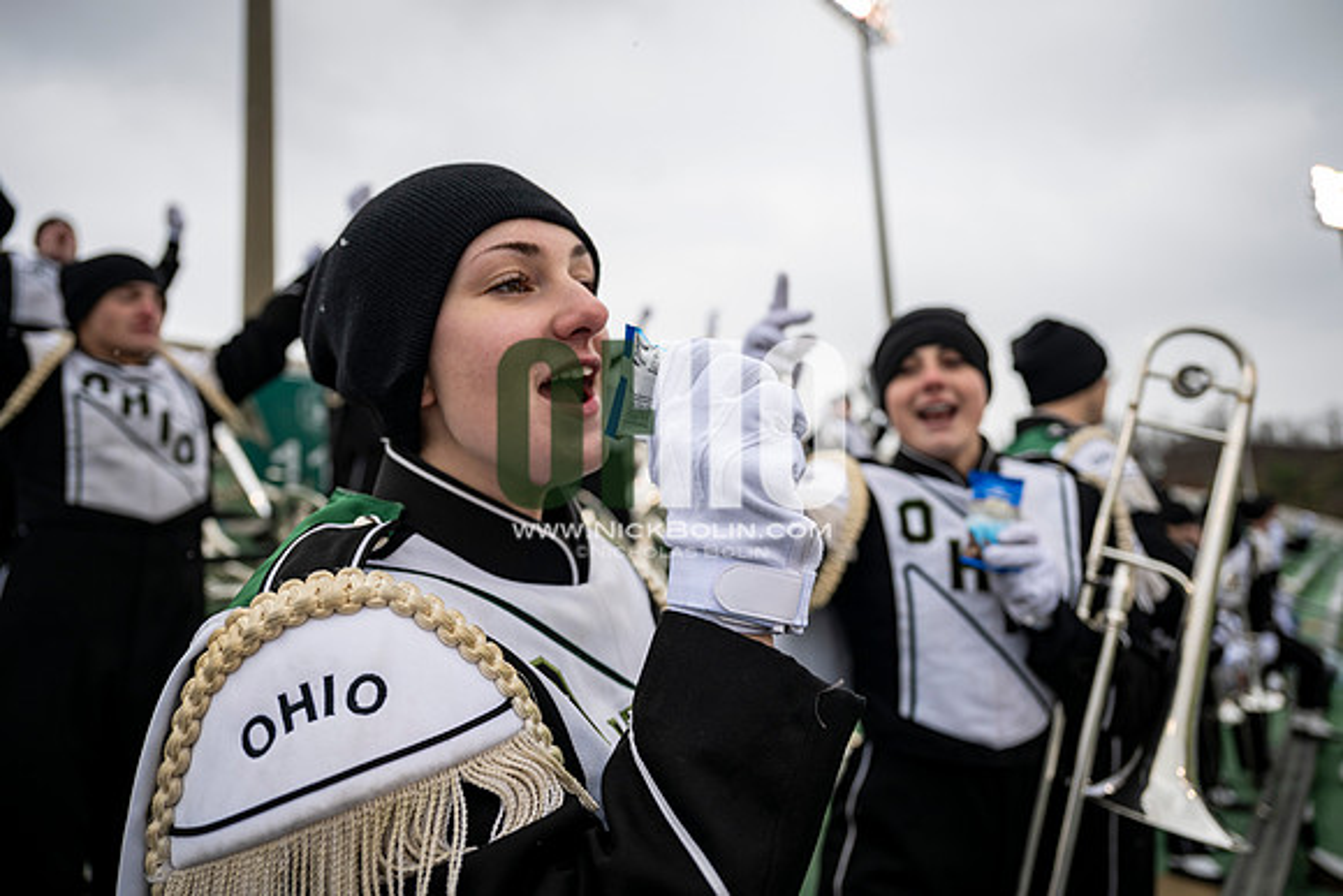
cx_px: 672
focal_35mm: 24
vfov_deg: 53.2
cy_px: 448
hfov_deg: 73.7
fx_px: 896
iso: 160
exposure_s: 1/500
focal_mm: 24
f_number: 2.8
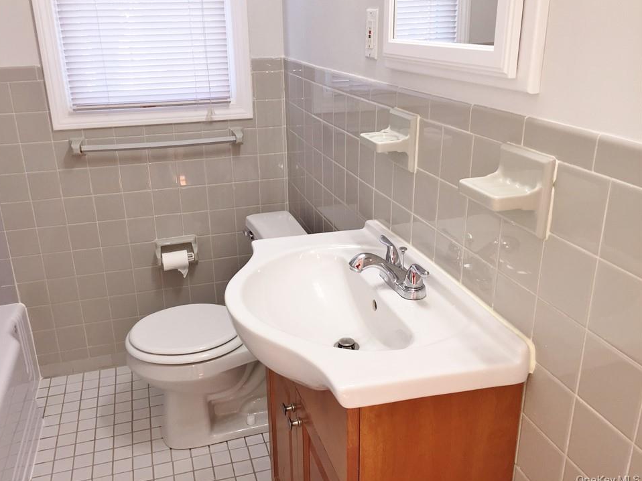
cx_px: 301
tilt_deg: -19.0
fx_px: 575
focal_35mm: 31
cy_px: 231
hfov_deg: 58.3
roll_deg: +2.4
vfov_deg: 45.4
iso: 40
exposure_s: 1/30
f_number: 2.2
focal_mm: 4.15
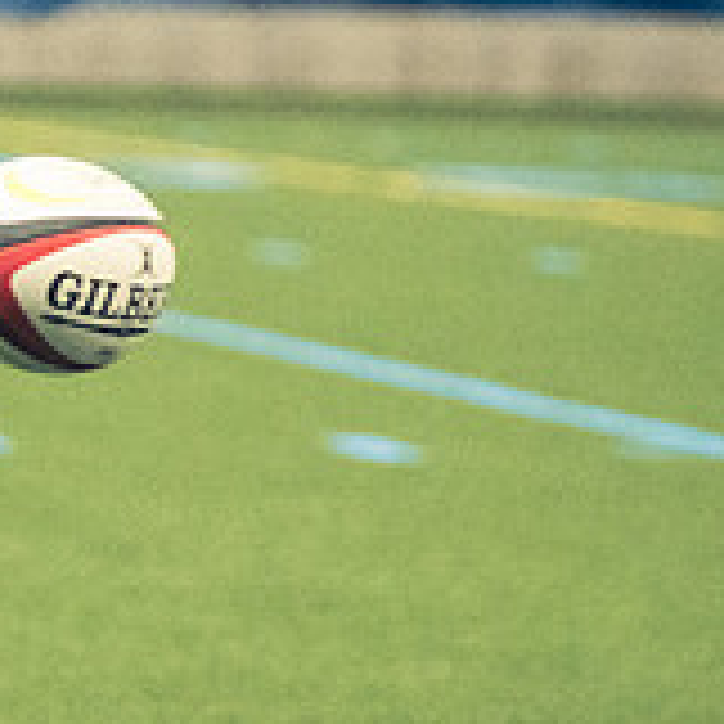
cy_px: 513
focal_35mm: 551
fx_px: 13038
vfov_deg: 3.2
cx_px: -337
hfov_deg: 3.2
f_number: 2.8
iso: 12800
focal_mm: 120
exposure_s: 1/500
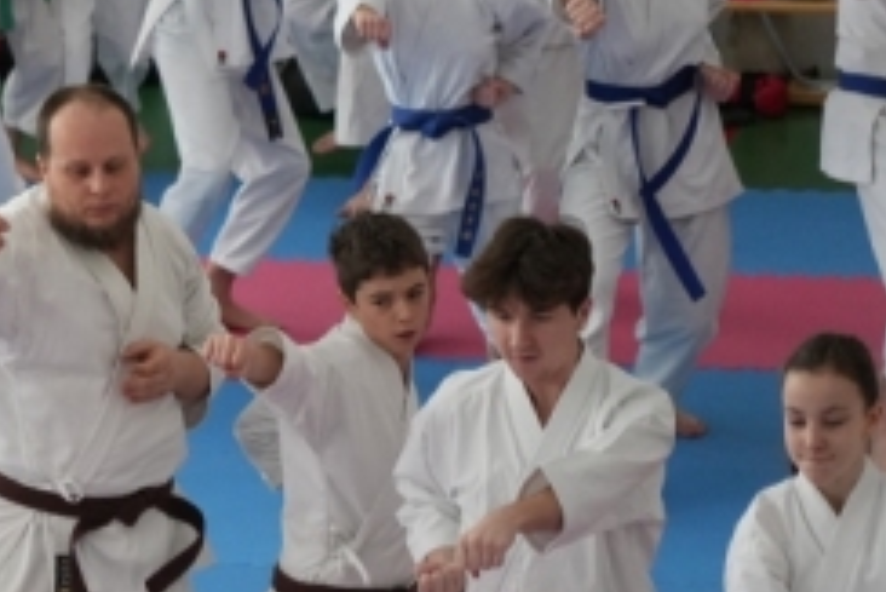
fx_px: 8471
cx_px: -530
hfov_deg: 5.9
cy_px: 459
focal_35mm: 344
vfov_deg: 4.0
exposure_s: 1/500
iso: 3200
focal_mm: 105
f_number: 4
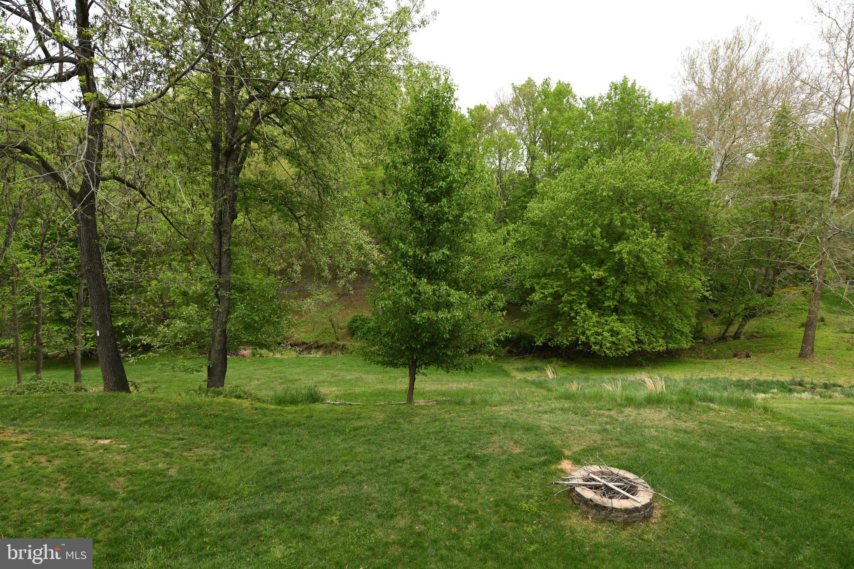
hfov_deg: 84.0
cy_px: 284
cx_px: 427
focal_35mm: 20
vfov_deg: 61.9
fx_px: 474
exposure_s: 1/400
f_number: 4
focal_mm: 20
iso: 400
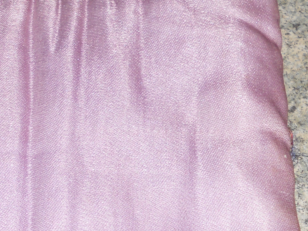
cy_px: 211
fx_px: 721
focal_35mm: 81
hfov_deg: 23.7
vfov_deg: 17.9
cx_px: 54
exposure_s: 1/25
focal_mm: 5.8
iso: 80
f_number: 3.5
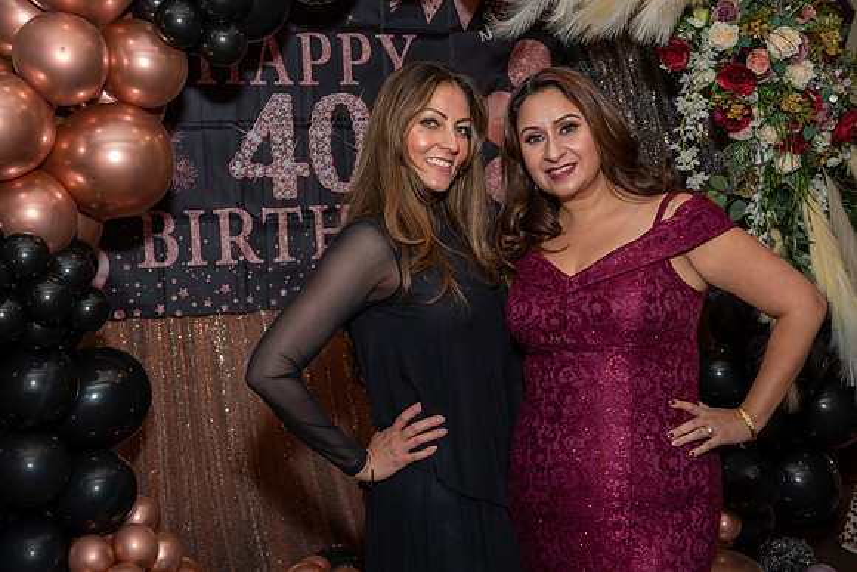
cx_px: 403
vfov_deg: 28.1
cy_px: 274
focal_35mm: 48
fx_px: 1143
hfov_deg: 41.1
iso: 640
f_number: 9
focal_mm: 30
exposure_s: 1/250
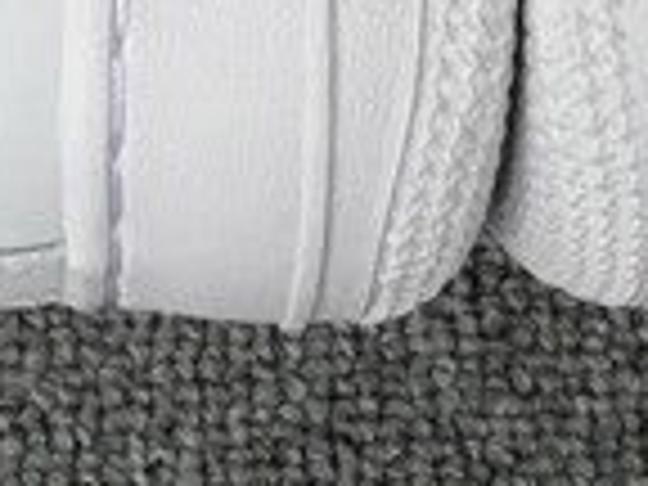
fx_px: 3632
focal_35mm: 194
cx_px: 270
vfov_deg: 6.9
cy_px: -1006
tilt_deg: -56.6
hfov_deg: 10.2
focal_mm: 3.3
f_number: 2.4
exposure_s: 1/103
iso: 25
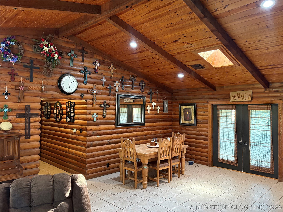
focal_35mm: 26
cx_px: 142
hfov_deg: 67.3
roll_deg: +0.0
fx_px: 213
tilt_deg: +1.1
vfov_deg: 53.1
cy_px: 106
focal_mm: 5.96
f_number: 1.6
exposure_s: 1/40
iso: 400
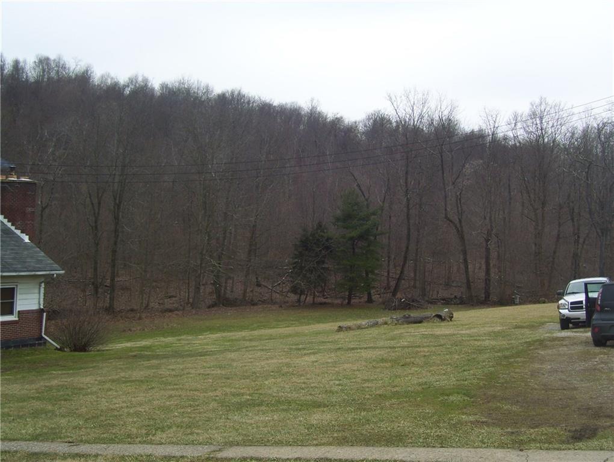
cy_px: 231
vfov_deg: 32.3
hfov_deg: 42.0
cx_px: 307
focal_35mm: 45
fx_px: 799
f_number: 3
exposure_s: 1/200
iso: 80
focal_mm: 7.6
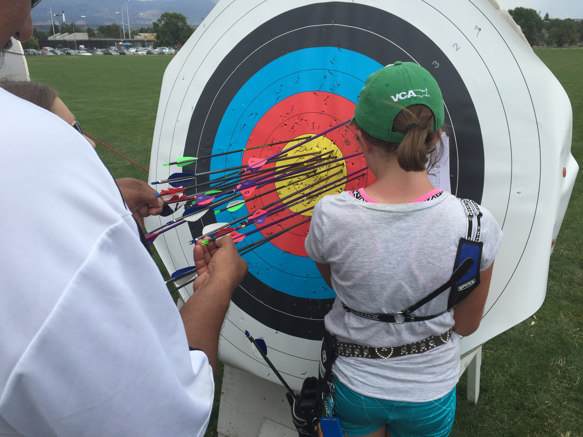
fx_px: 488
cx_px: 292
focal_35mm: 29
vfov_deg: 48.2
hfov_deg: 61.7
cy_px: 218
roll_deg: +0.2
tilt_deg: -19.8
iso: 32
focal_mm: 4.15
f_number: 2.2
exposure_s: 1/1364
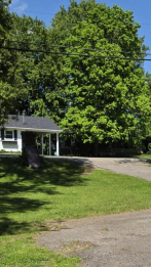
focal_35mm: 64
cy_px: 242
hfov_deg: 18.8
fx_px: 455
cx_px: 92
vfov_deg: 31.3
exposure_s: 1/6809
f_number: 1.7
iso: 80
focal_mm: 6.25
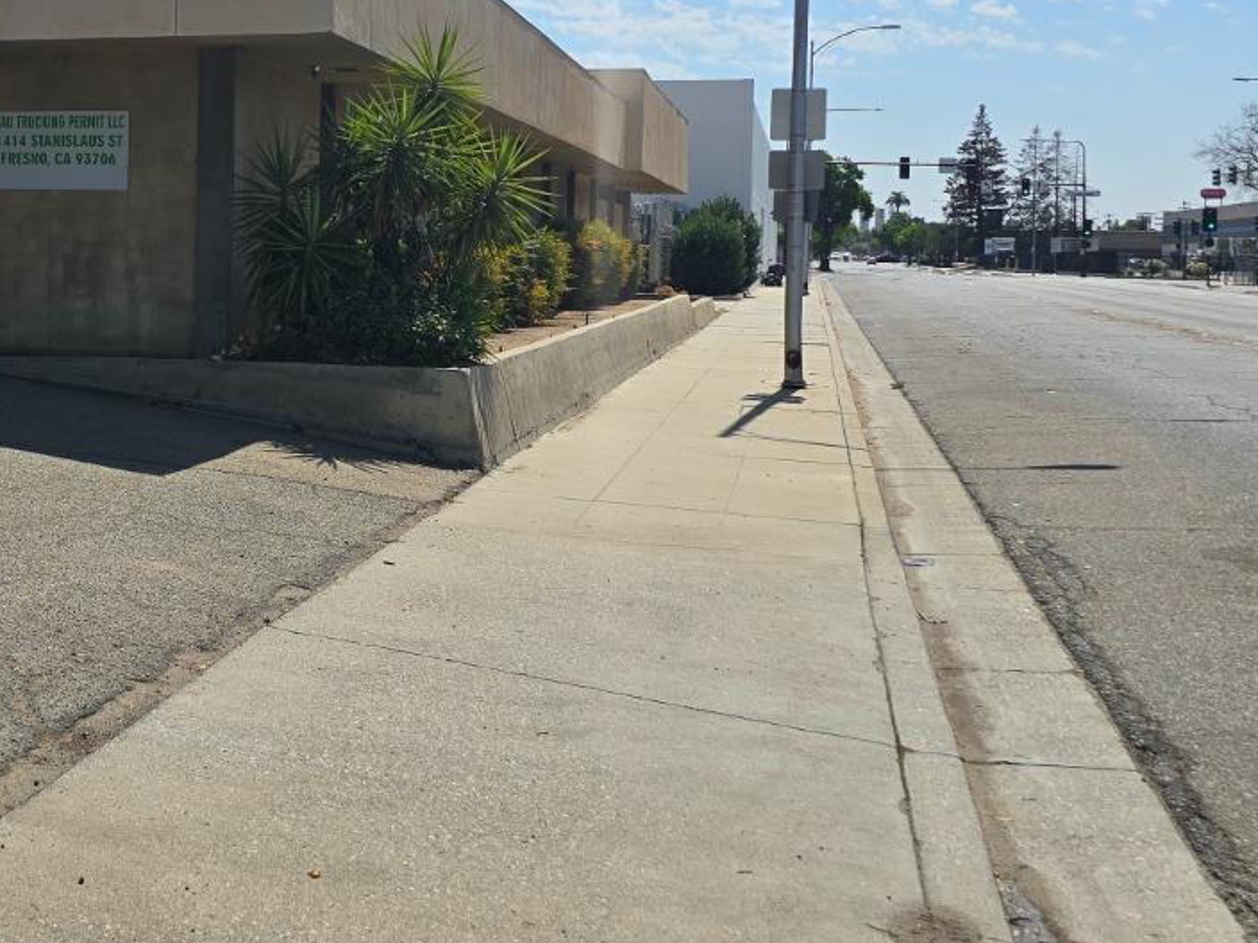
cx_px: 154
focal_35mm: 49
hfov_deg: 36.7
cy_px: 244
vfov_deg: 29.2
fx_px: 1781
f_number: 1.7
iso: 12
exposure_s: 1/1410
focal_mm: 6.3
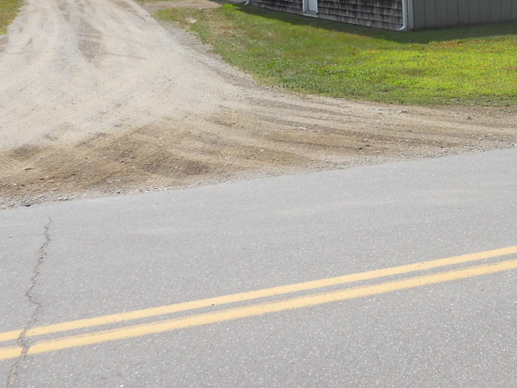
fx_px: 1045
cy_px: 37
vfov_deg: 20.6
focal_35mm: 70
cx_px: 534
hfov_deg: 26.1
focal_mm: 5
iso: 80
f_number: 5.4
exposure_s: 1/320
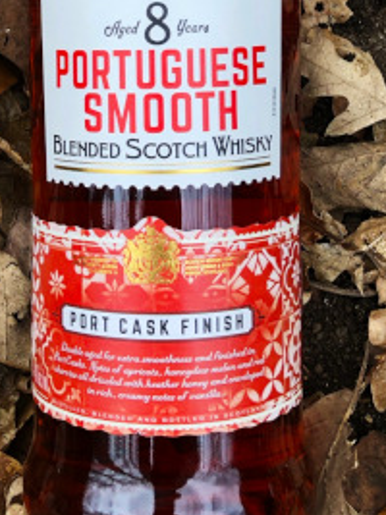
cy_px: -22
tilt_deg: -80.8
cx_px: 160
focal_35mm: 70
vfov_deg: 26.1
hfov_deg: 21.0
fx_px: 1042
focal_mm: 3.99
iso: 40
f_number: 1.8
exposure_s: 1/120
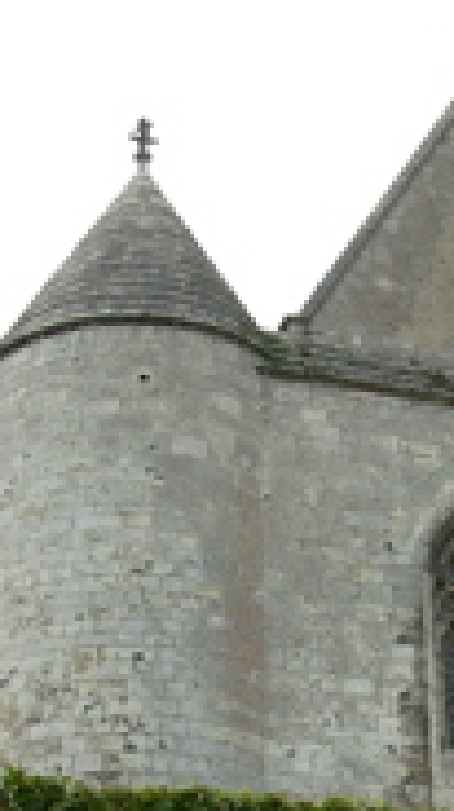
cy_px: 547
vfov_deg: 23.6
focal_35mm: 90
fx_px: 1933
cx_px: 428
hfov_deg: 13.3
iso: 50
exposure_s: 1/627
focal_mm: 6.3
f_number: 2.9
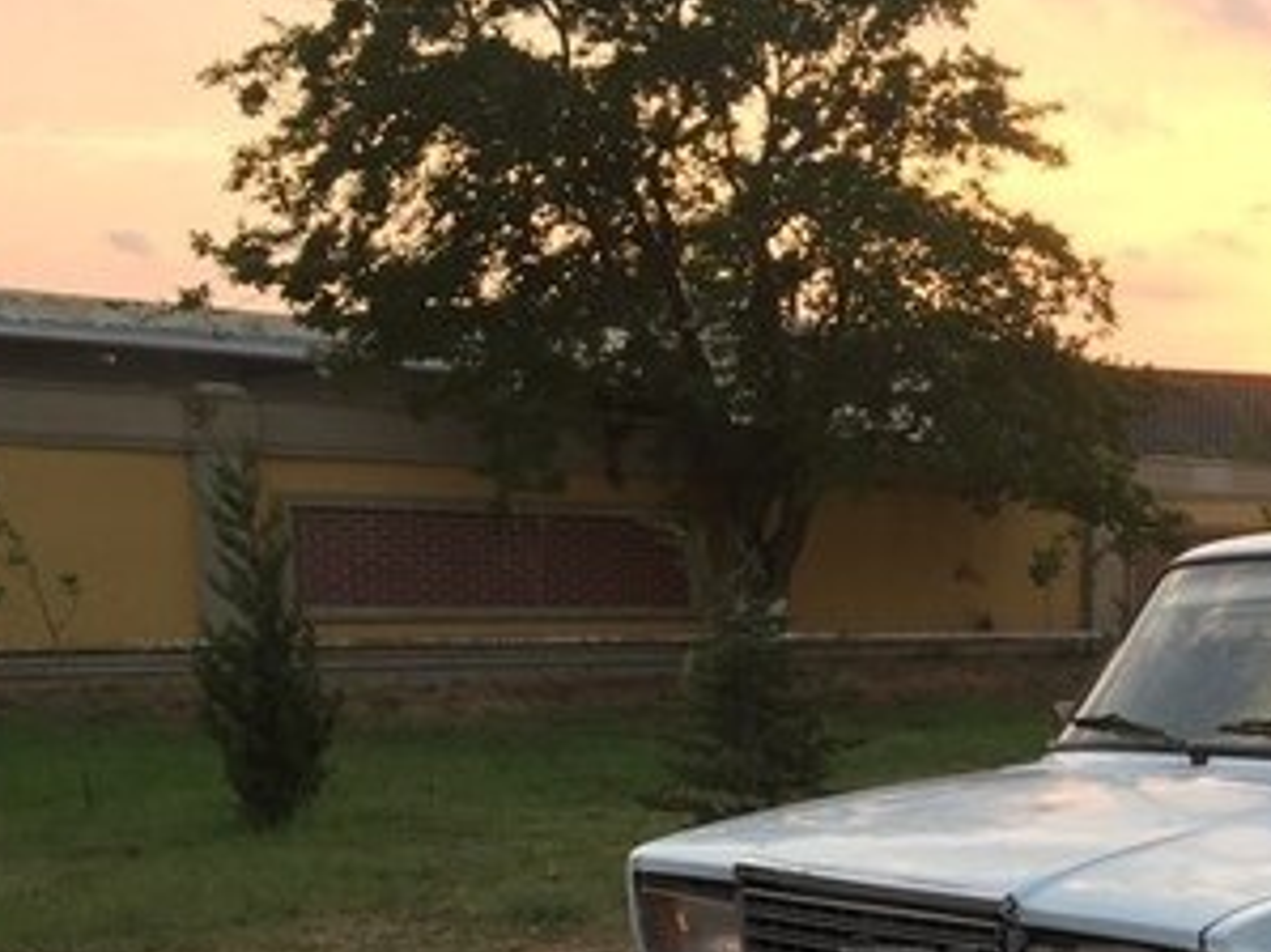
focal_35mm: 64
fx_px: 2349
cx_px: 1275
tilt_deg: -10.0
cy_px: 1009
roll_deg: -1.5
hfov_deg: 28.4
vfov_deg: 21.9
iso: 32
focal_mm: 4.15
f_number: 2.2
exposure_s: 1/100
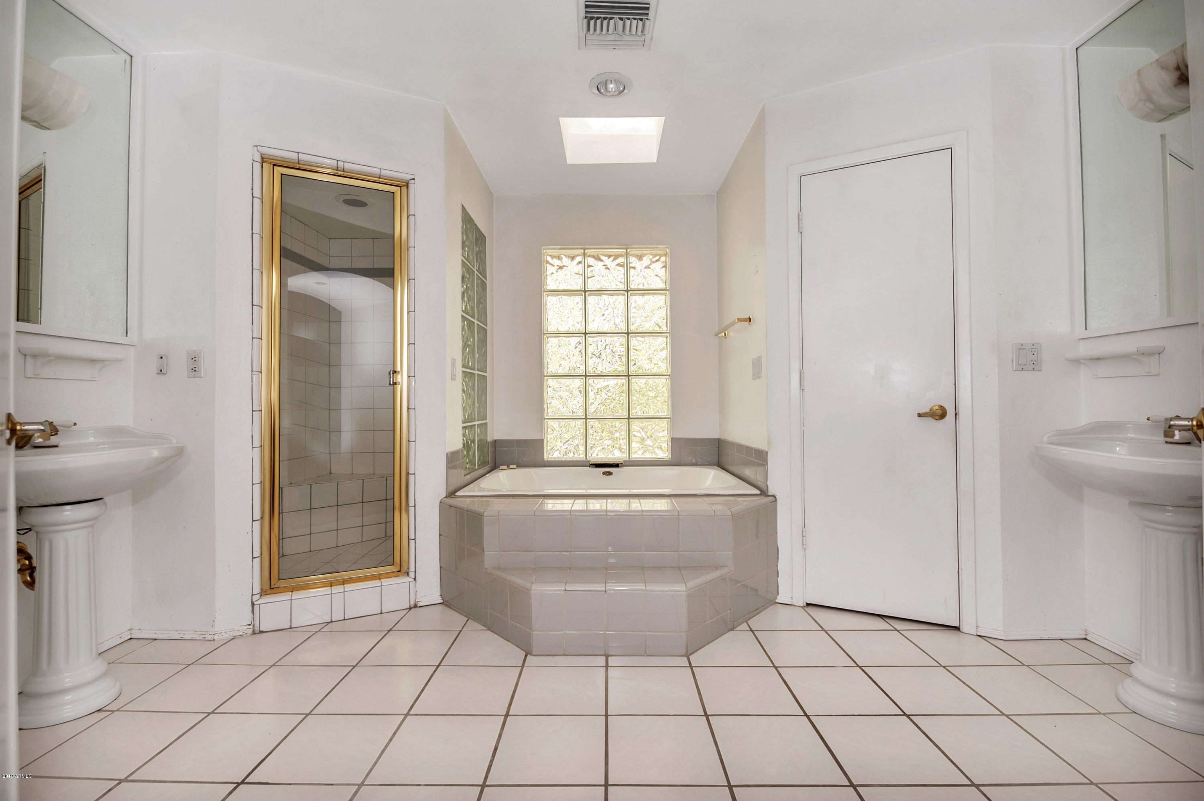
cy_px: 400
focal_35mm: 15
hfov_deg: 100.4
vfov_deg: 77.2
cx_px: 602
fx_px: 501
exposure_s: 1/100
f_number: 6.3
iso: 400
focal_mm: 15
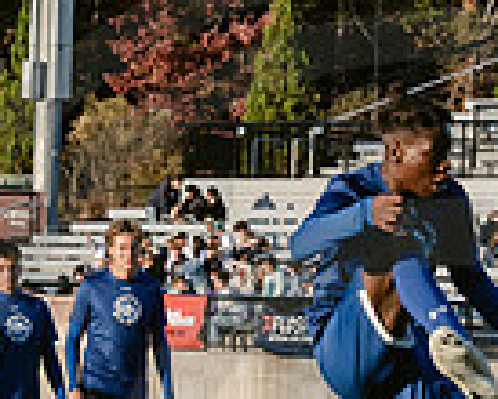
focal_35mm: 436
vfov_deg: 3.5
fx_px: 6435
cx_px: 451
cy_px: 568
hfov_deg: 4.4
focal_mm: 110
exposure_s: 1/2000
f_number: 9
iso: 1250
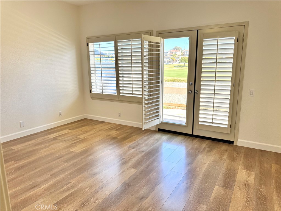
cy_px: 106
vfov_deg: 56.8
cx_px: 140
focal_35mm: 24
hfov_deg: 71.6
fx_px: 195
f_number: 1.78
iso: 80
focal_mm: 6.76
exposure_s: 1/439
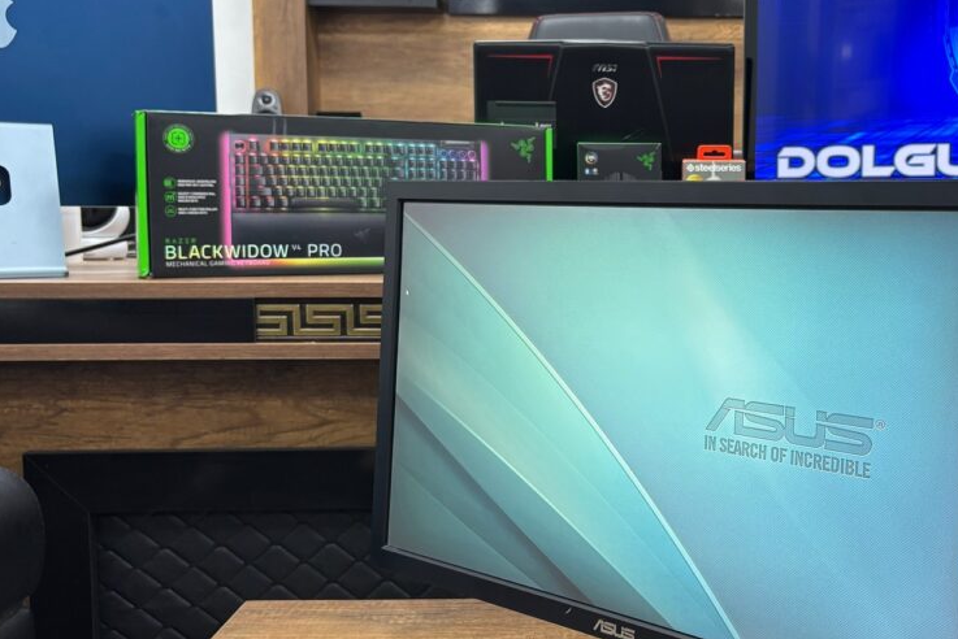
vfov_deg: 30.5
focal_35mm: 44
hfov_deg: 43.8
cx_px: 651
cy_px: 309
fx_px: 1171
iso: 125
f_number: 1.6
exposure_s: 1/50
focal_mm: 5.96
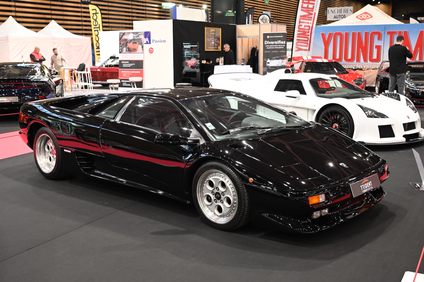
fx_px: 482
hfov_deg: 47.4
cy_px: 141
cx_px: 212
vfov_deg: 32.6
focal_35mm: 41
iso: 2500
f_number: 4
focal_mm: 41
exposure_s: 1/125
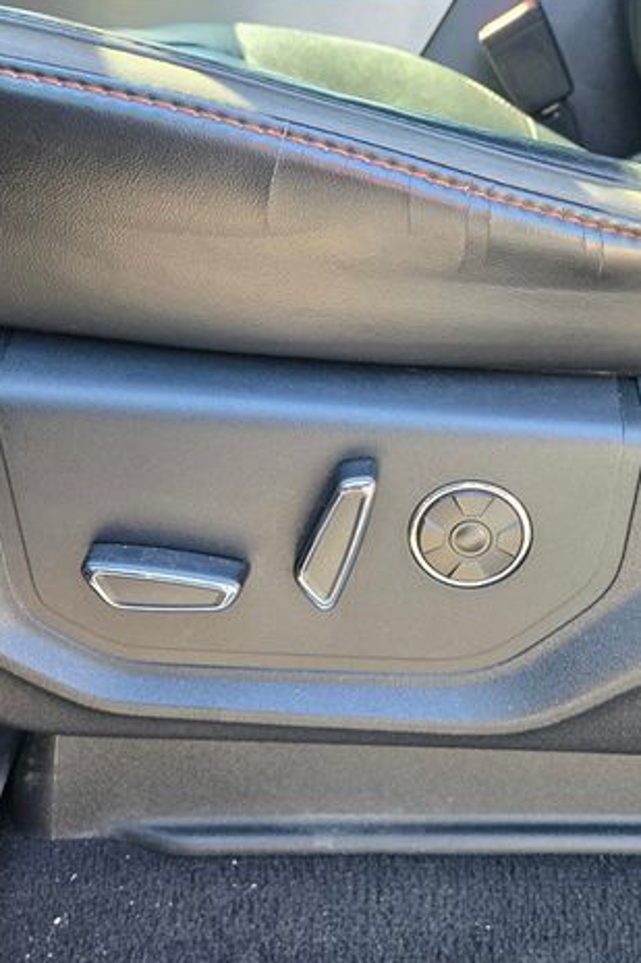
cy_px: 488
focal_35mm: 33
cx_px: 392
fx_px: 882
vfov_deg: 57.2
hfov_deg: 39.7
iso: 200
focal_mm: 5.4
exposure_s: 1/180
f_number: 1.8
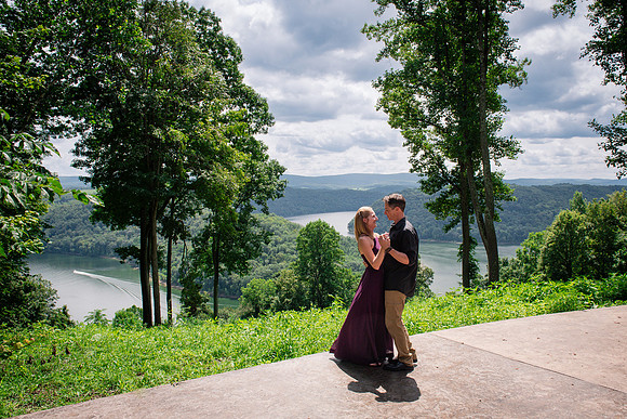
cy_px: 200
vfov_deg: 49.0
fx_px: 459
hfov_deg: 68.5
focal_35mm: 26
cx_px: 344
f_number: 8
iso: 500
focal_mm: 24
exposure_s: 1/1250
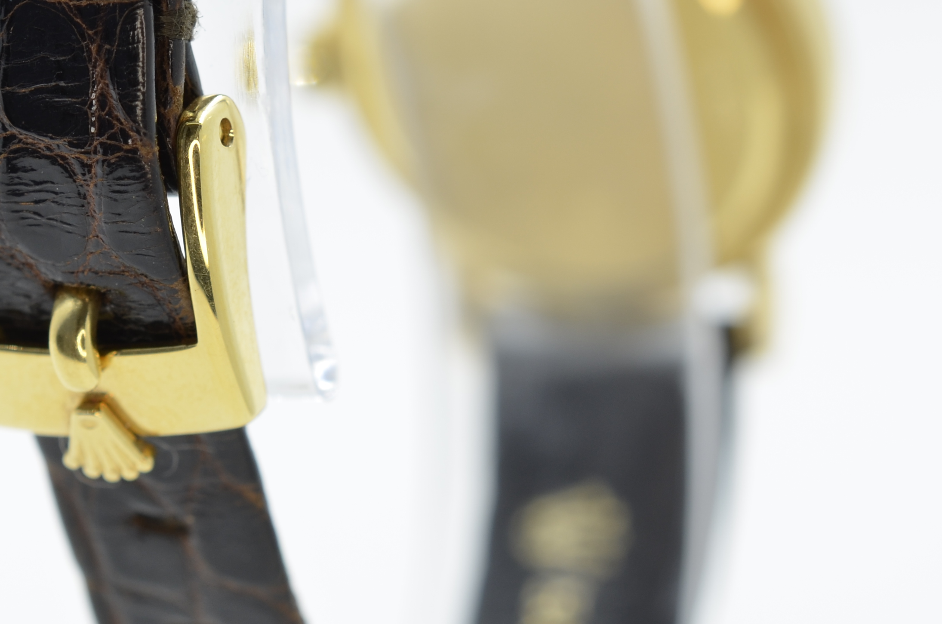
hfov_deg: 15.2
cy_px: 237
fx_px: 3526
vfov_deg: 10.1
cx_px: 362
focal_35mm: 135
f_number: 8
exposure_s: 1/50
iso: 100
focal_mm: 40
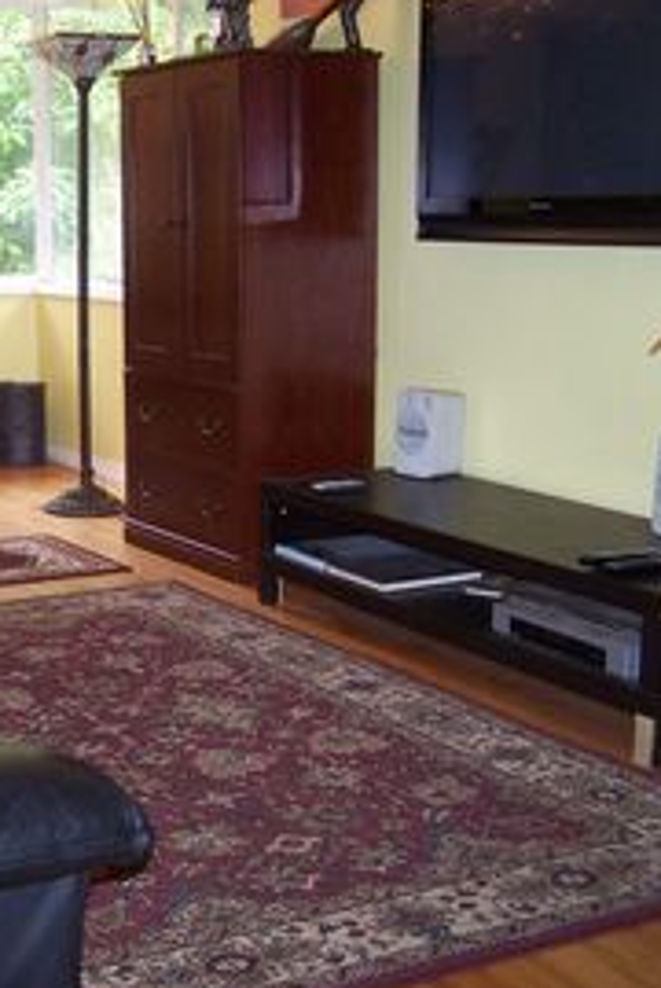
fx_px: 1483
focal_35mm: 54
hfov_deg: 24.0
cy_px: 492
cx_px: -4
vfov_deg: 36.8
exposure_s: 1/60
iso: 140
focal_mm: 6.3
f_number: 2.8
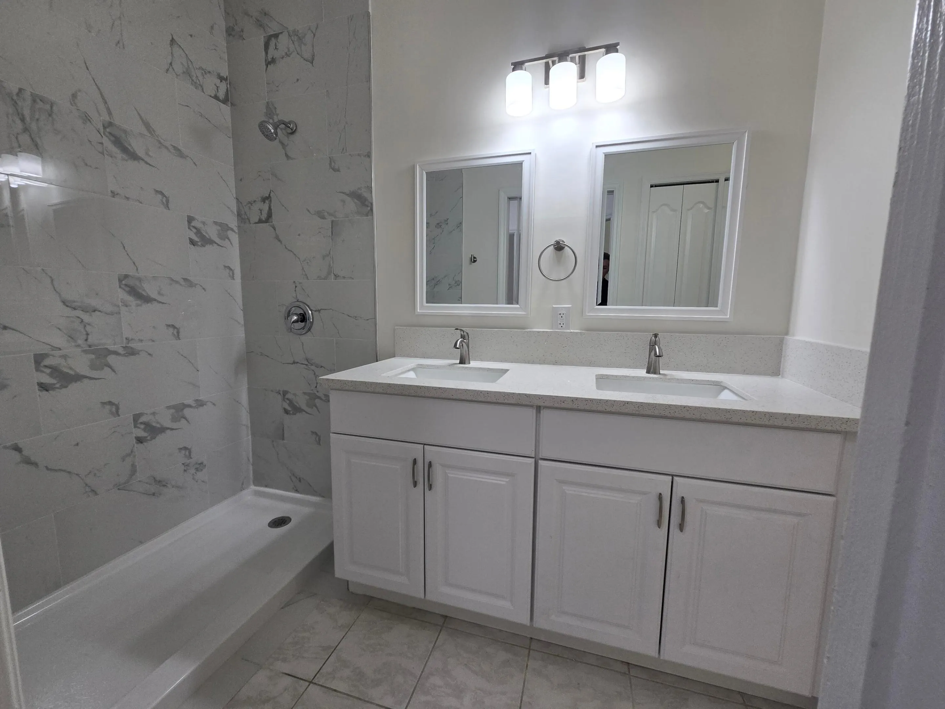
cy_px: 354
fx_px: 355
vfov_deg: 89.9
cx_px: 472
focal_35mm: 13
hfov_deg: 106.2
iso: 80
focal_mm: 2.2
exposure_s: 1/120
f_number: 2.2
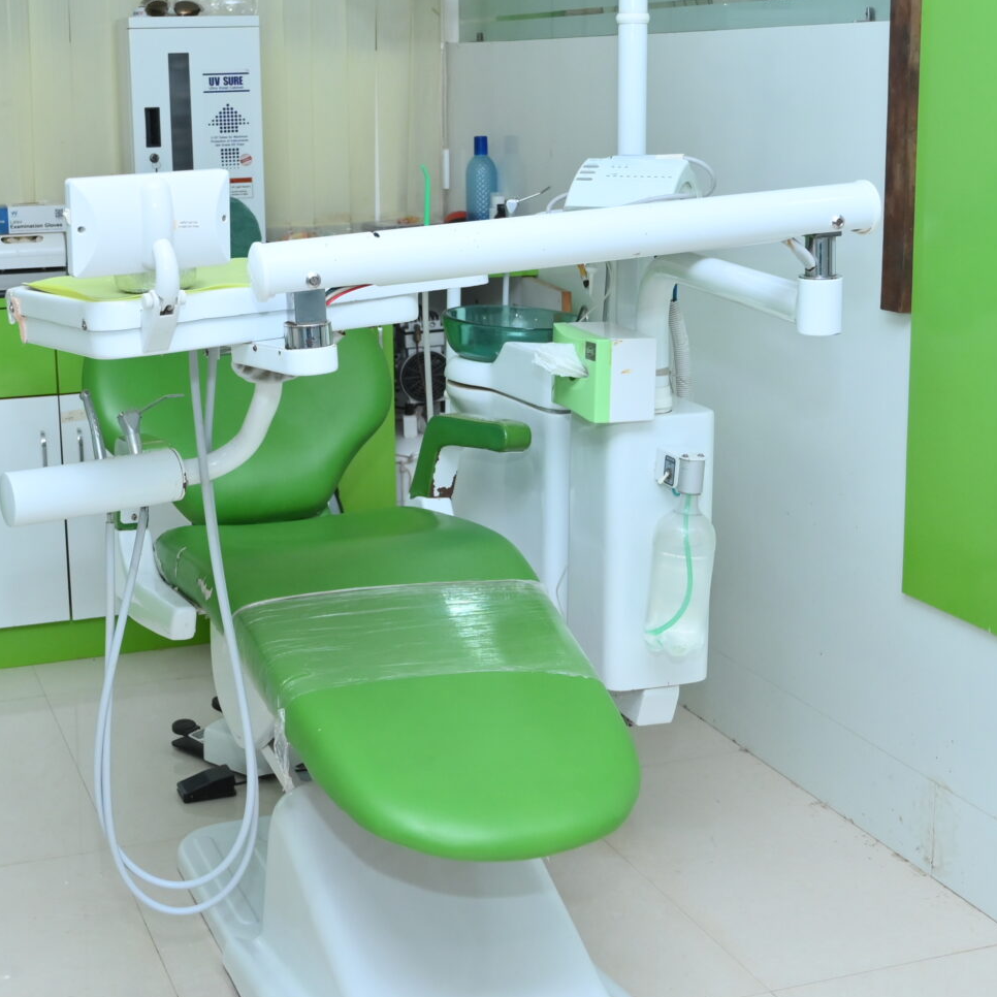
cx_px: 375
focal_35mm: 54
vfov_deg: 31.5
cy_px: 380
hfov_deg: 31.5
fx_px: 1760
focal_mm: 24
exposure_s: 1/160
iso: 800
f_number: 5.6
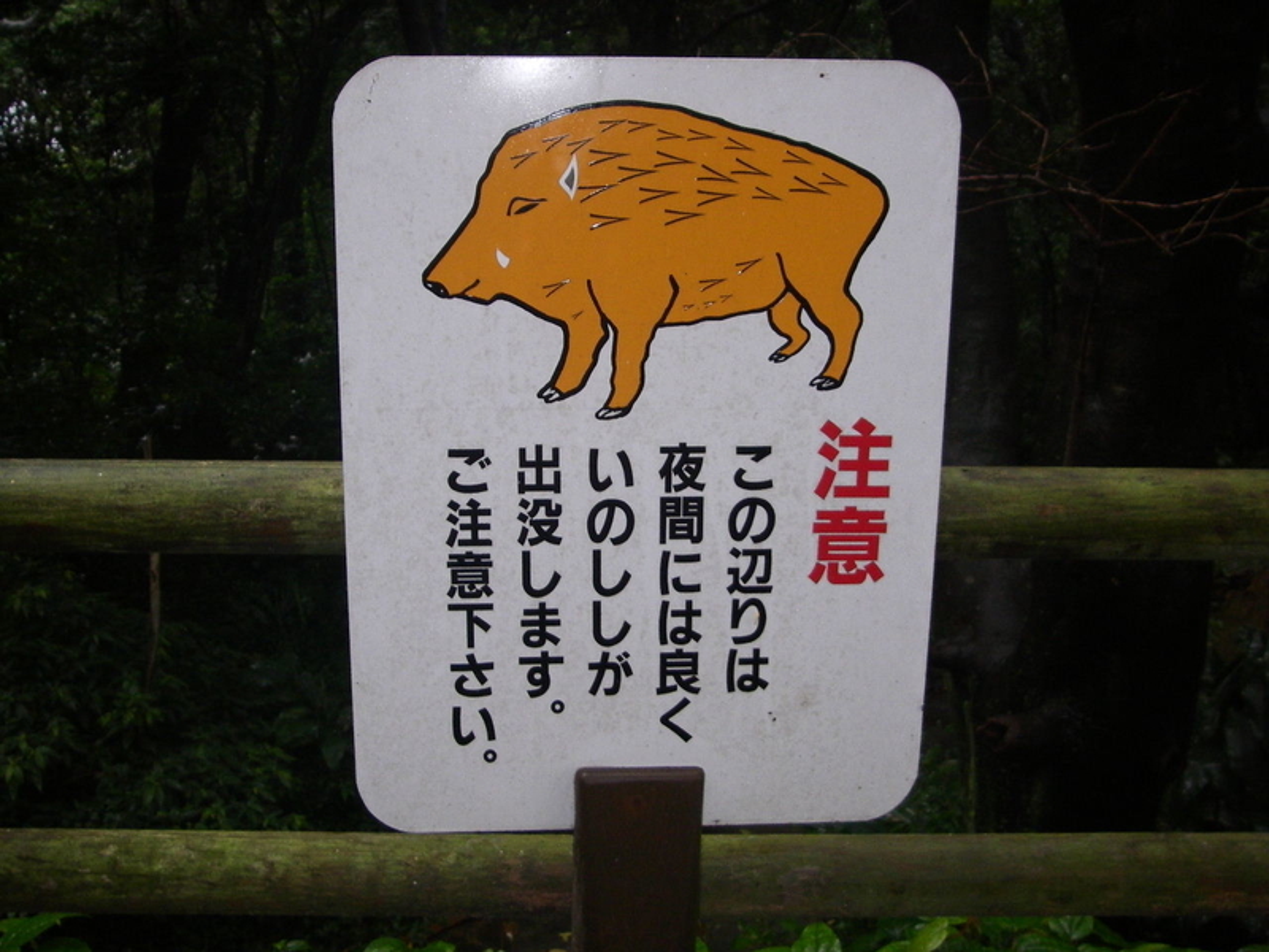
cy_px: 476
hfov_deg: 42.9
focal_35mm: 44
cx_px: 634
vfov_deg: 32.9
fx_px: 1613
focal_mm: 7.3
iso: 160
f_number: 3.4
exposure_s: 1/40
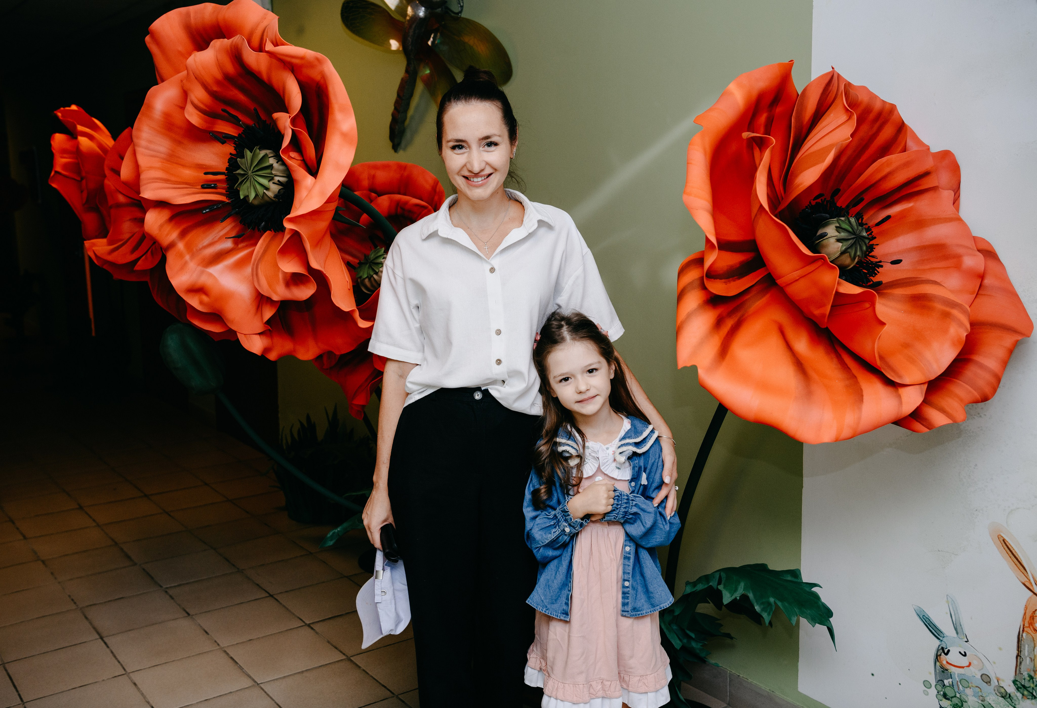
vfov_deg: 35.7
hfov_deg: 50.5
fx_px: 1097
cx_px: 456
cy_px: 321
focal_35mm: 38
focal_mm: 34
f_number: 4
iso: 320
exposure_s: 1/160
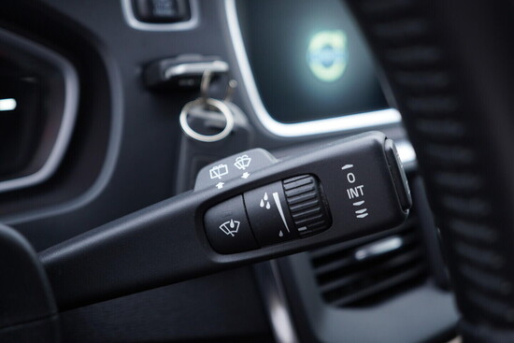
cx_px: 257
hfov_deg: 53.1
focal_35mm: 36
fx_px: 514
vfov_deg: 36.9
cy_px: 172
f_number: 2.8
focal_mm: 24
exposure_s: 1/40
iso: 160
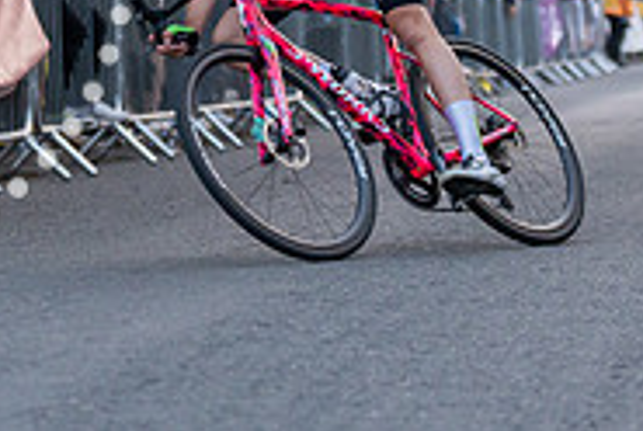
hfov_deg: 9.4
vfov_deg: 6.2
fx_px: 3918
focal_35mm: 219
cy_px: -238
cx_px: 351
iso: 3200
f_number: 2.8
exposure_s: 1/1000
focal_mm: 70
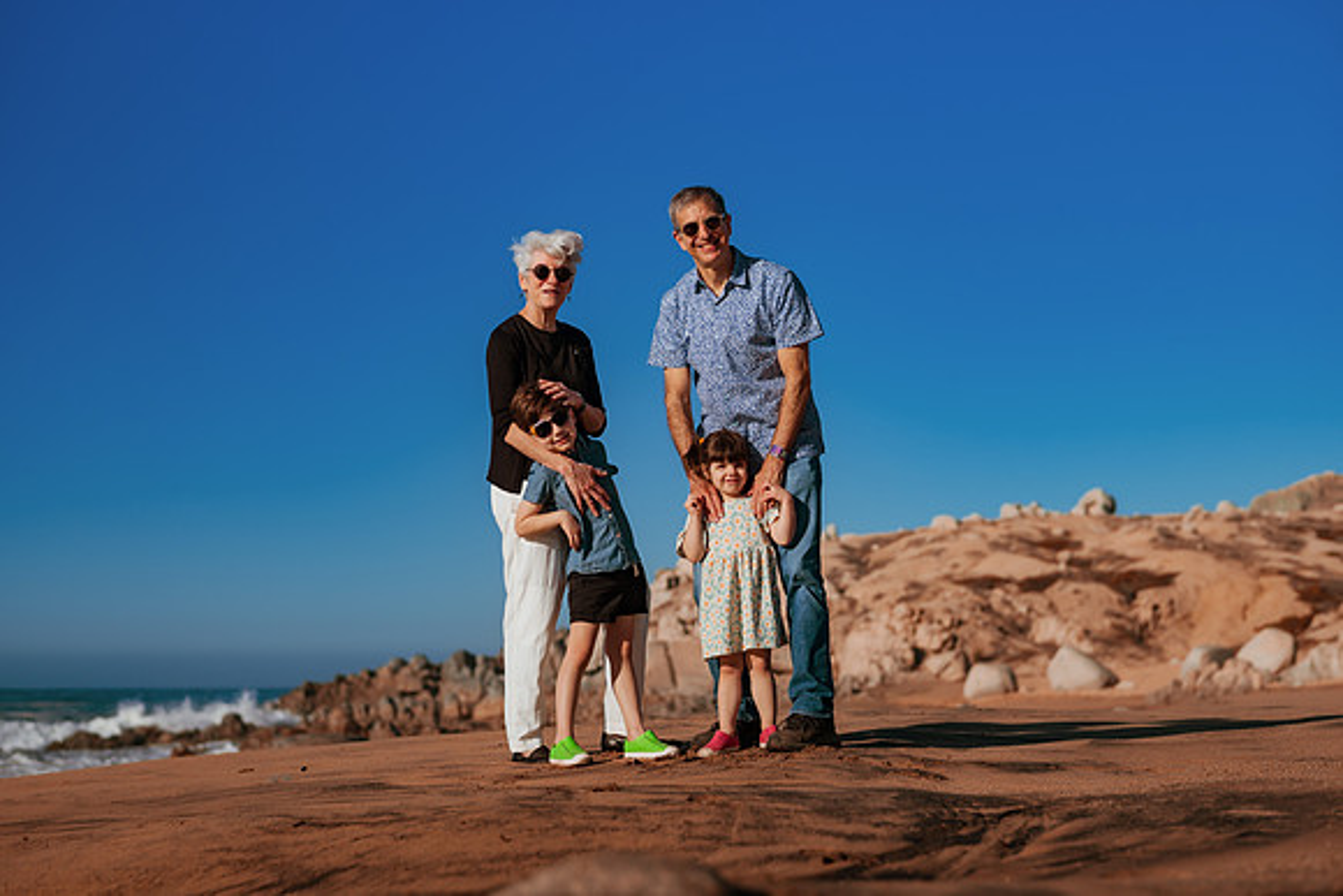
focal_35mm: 58
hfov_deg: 34.5
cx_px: 672
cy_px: 448
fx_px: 2164
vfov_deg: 23.4
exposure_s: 1/8000
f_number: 3.2
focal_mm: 58
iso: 50
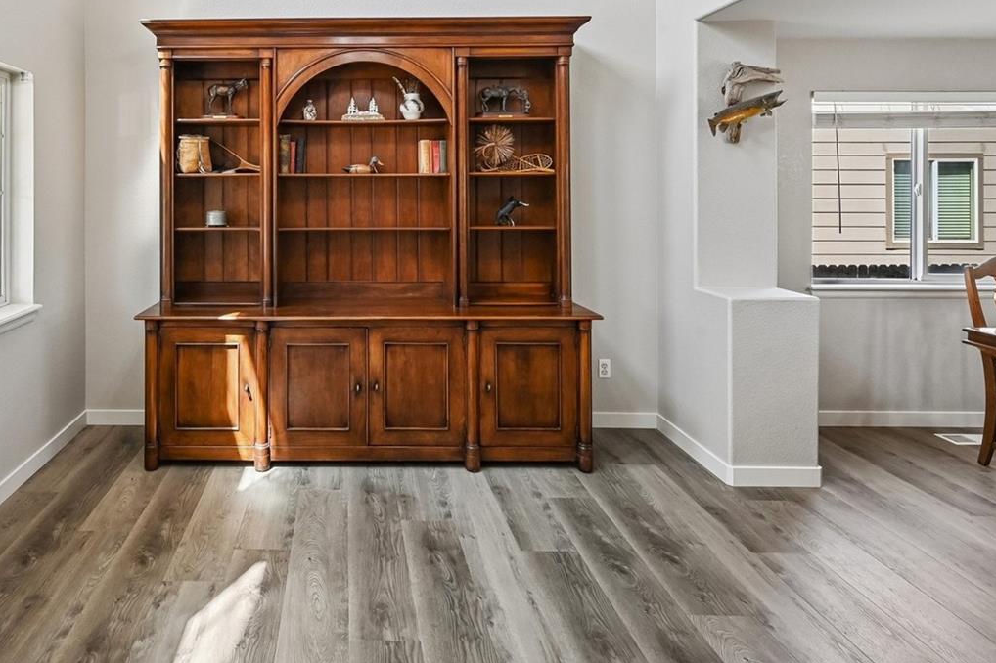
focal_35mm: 22
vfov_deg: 55.1
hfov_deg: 75.9
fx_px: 608
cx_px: 326
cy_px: 185
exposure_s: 1/50
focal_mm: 14
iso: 400
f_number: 10
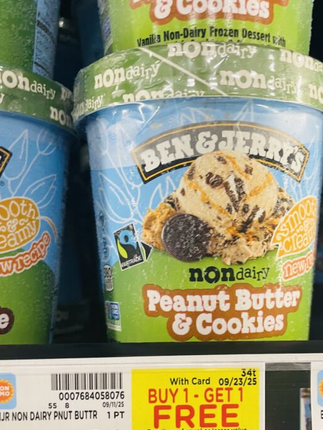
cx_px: 185
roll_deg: +0.2
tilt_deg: -0.4
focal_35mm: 39
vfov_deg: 47.7
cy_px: 248
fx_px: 485
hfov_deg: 36.7
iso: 100
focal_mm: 4.2
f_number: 1.6
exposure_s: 1/60
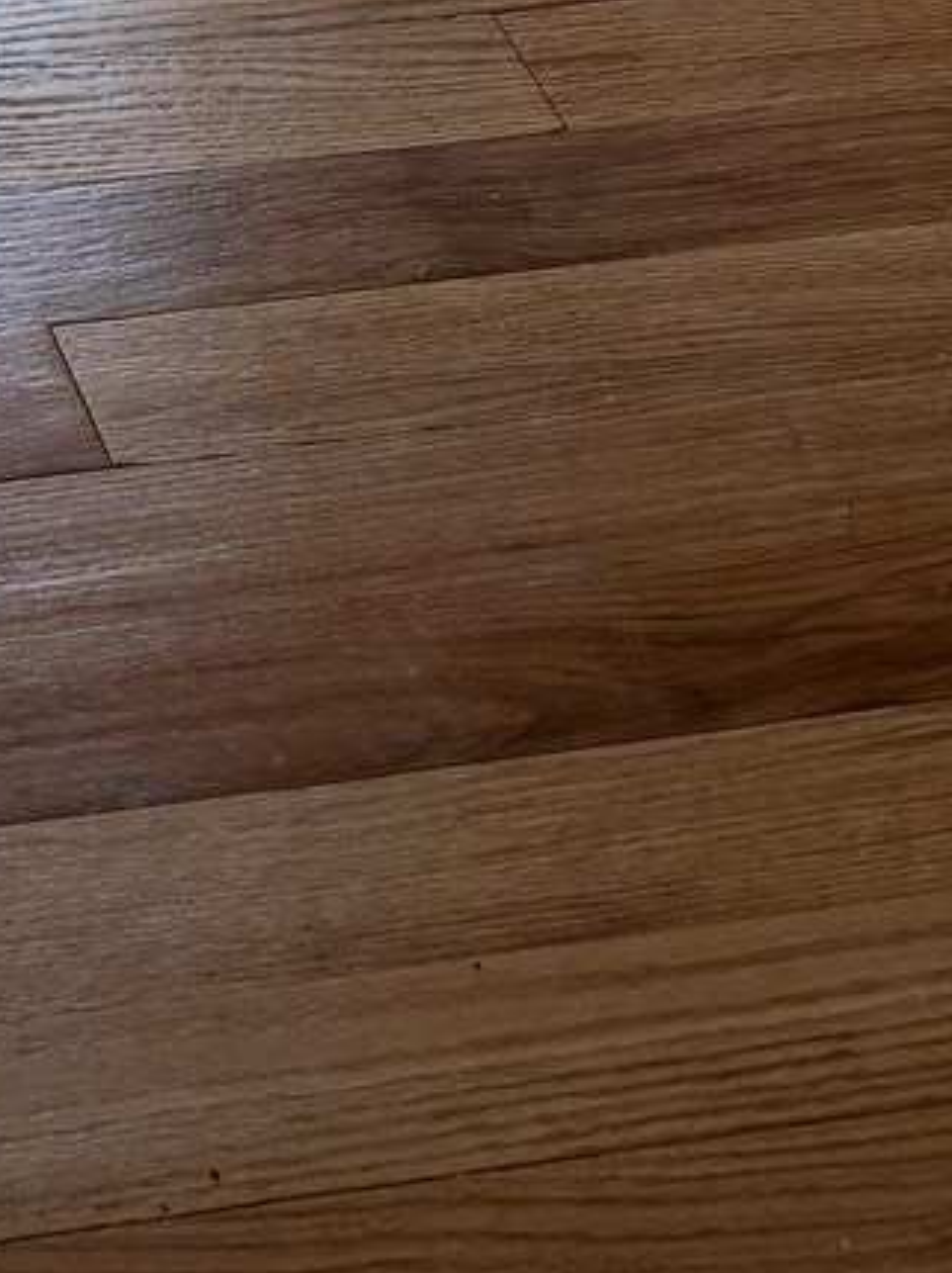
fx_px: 4737
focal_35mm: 129
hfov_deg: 10.8
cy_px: -2116
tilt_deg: -11.8
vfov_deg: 11.5
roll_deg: +1.3
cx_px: -706
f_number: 1.78
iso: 80
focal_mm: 6.76
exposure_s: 1/387
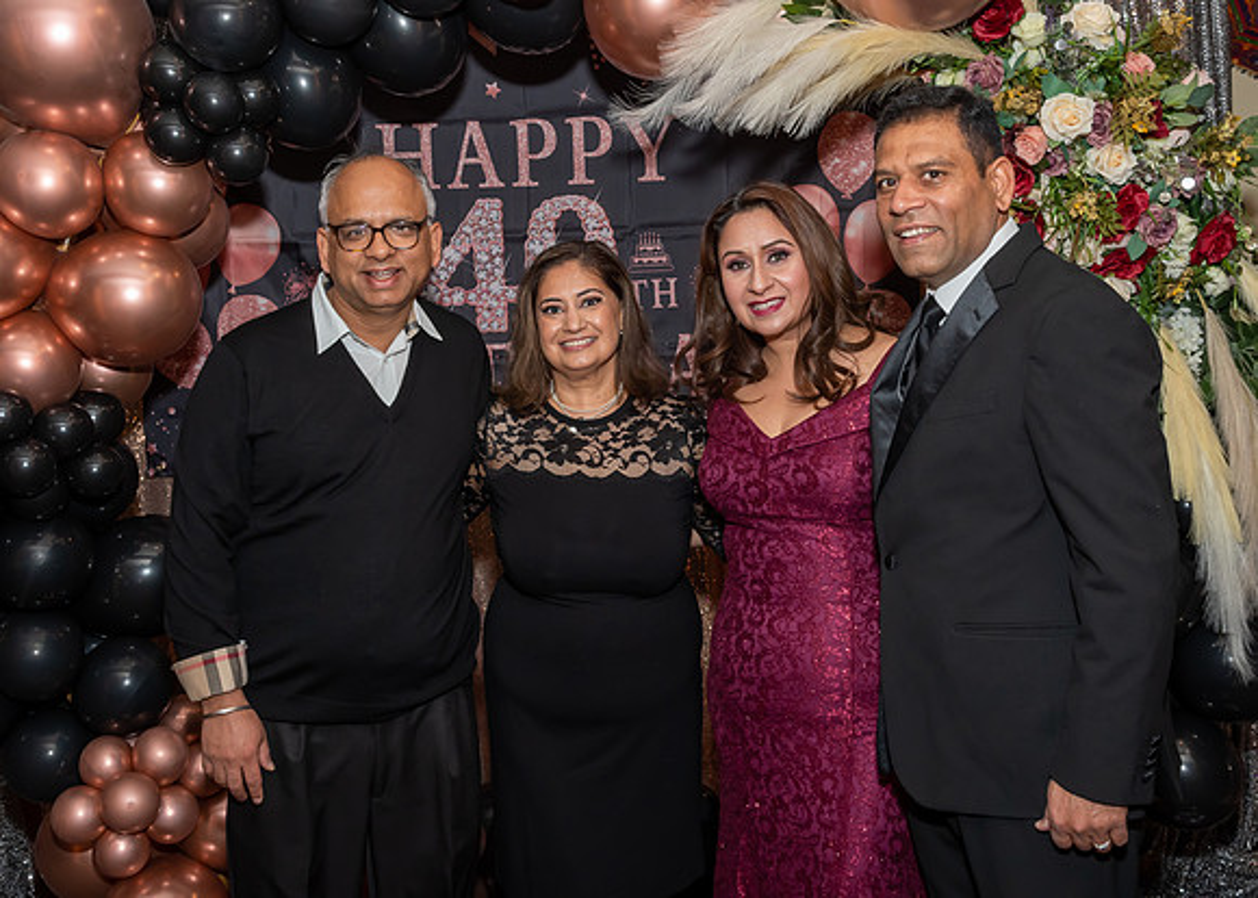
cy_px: 398
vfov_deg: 33.3
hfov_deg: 45.4
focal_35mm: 42
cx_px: 658
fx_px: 1502
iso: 500
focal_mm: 24
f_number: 9
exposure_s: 1/250
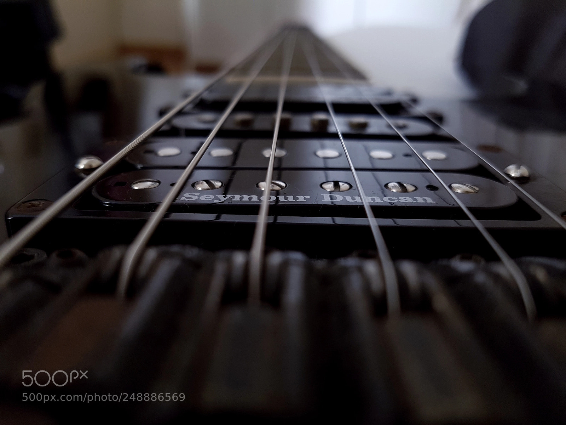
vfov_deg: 53.1
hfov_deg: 67.3
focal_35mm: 26
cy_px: 212
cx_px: 283
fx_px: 425
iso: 80
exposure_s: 1/4
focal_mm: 4.2
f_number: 1.7
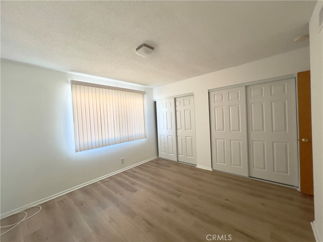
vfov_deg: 89.9
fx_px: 121
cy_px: 121
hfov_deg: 106.2
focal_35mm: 13
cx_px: 162
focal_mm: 1.57
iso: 125
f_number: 1.8
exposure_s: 1/99
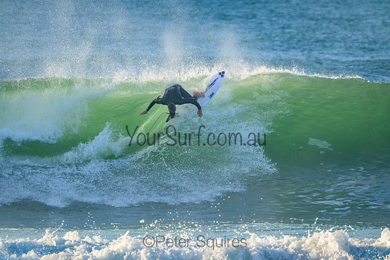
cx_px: 195
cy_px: 130
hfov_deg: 2.6
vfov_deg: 1.7
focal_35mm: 800
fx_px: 8668
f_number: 11
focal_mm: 800
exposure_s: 1/1600
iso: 2800
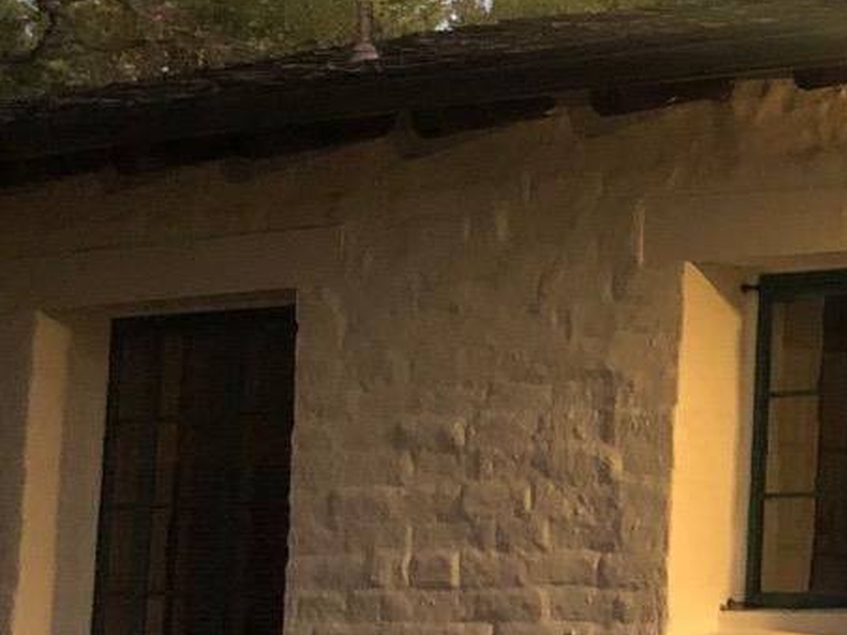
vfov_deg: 11.8
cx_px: 1484
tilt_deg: +7.7
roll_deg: -0.6
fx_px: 3059
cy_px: 208
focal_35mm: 125
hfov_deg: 14.1
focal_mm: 3.99
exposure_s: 1/5
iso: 80
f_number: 1.8
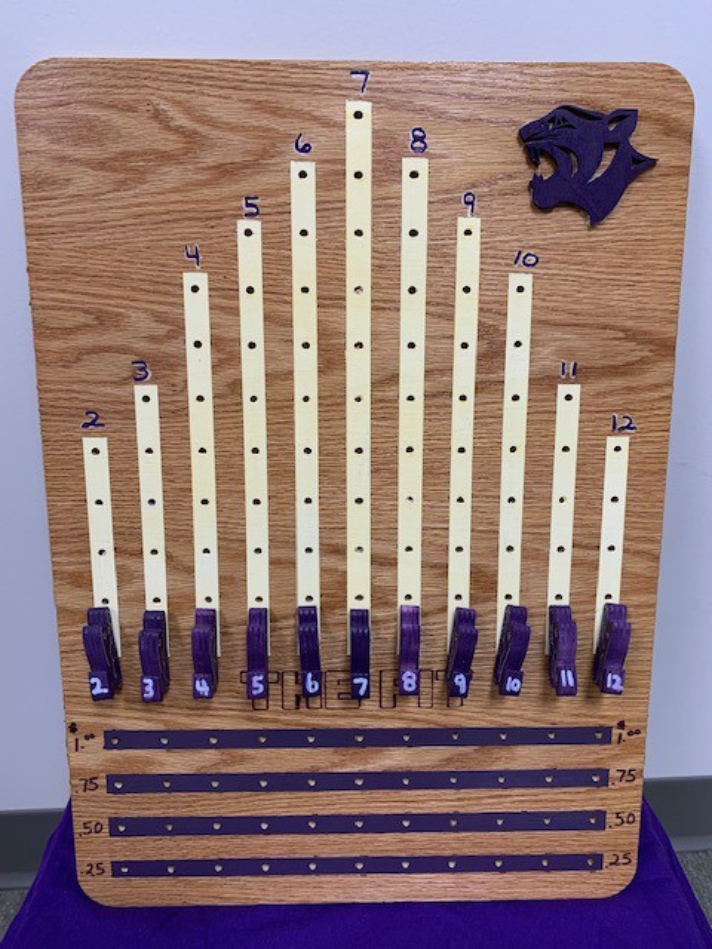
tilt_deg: -28.5
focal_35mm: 26
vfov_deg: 67.3
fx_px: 713
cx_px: 356
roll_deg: -0.2
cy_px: 474
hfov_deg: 53.1
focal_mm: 4.25
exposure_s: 1/50
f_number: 1.8
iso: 125
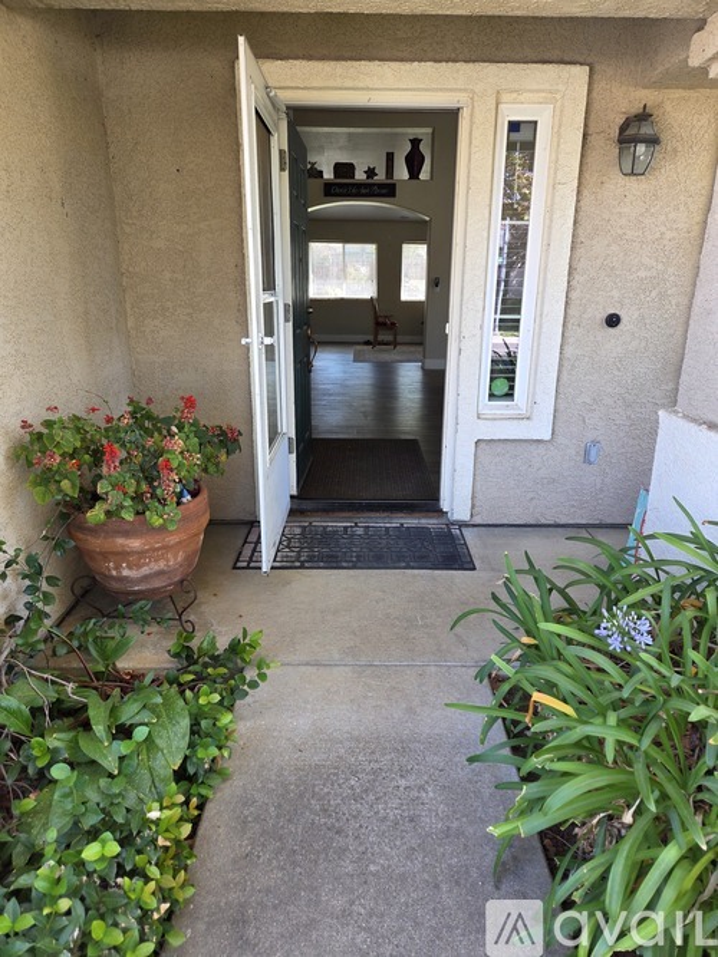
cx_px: 359
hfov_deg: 58.9
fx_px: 636
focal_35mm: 23
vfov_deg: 73.9
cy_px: 478
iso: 80
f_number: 1.8
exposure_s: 1/180
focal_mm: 5.4
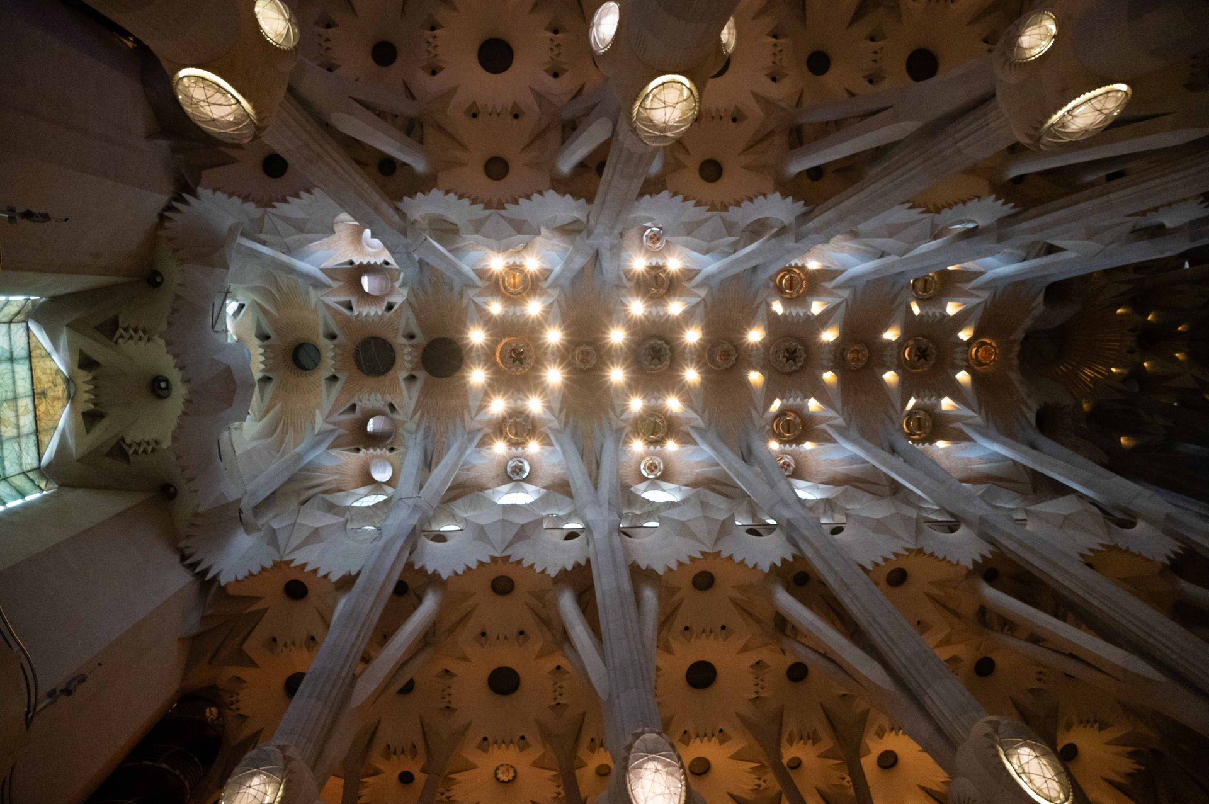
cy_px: 402
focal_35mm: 24
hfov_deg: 73.8
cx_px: 604
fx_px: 805
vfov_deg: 53.1
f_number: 5.6
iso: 8000
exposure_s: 1/200
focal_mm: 24
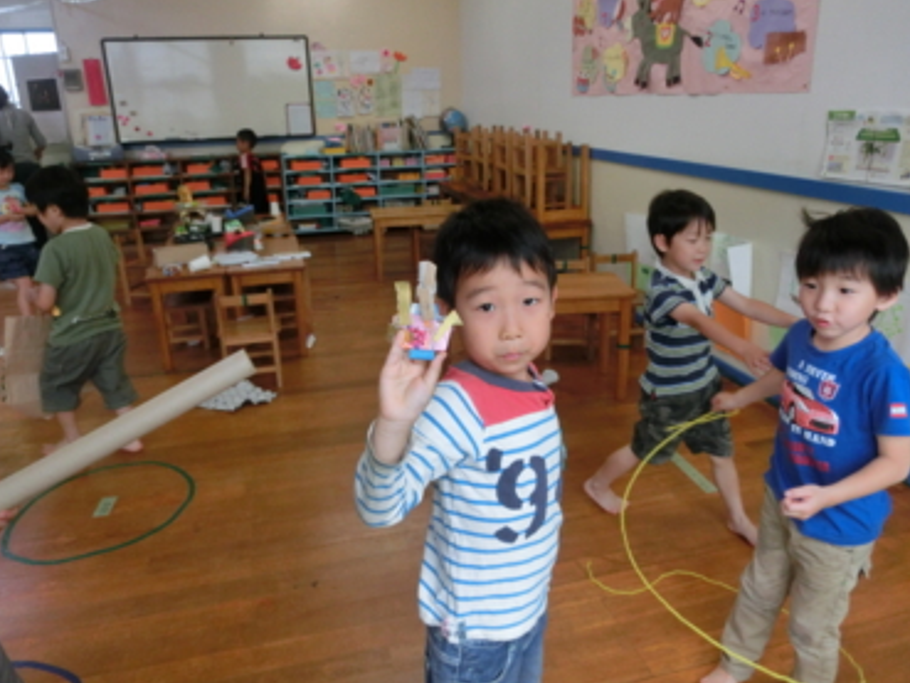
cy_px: 321
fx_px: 684
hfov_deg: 67.3
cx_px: 459
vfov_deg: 53.1
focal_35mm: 26
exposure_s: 1/250
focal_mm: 4.24
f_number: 3
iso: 250
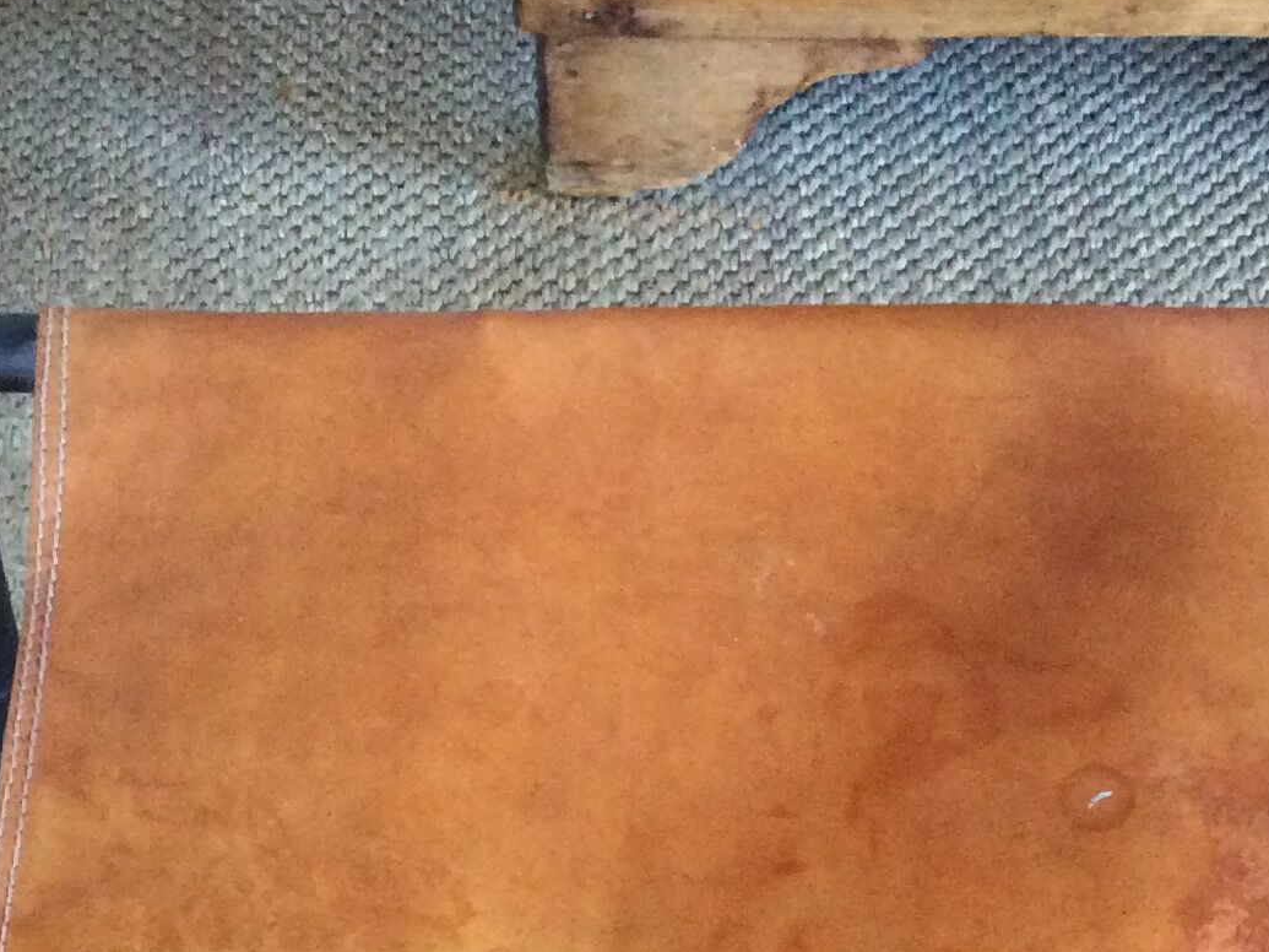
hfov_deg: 24.4
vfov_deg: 17.9
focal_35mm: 80
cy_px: 1005
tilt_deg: -59.8
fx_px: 2932
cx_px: 640
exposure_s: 1/17
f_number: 2.4
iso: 320
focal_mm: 3.3
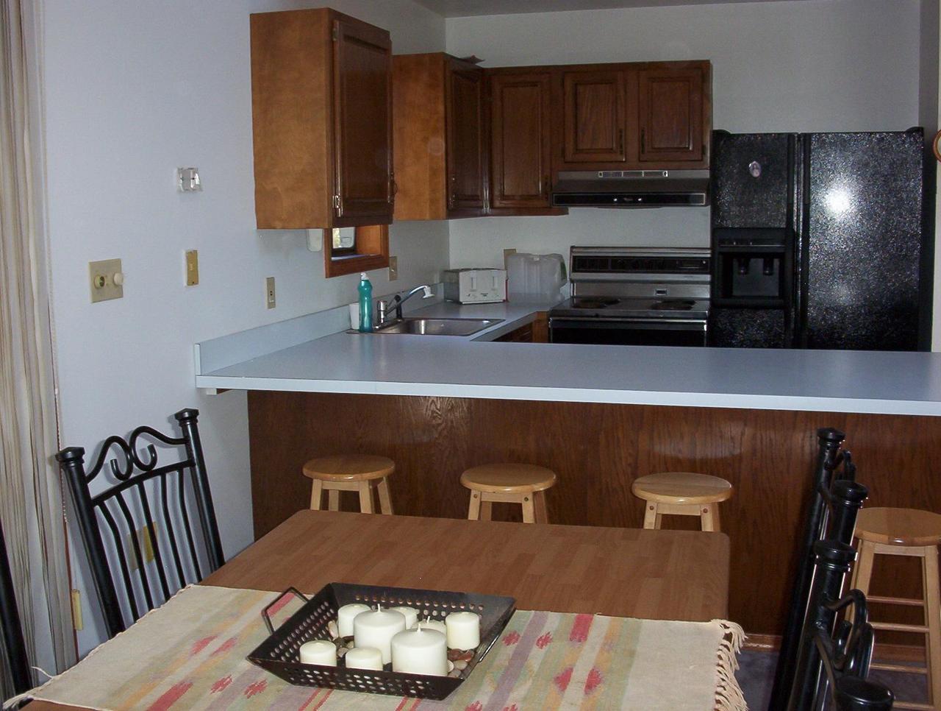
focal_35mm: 39
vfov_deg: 37.0
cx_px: 470
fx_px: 1063
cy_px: 356
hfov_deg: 47.8
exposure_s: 1/30
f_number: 4.5
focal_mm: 6
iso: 140
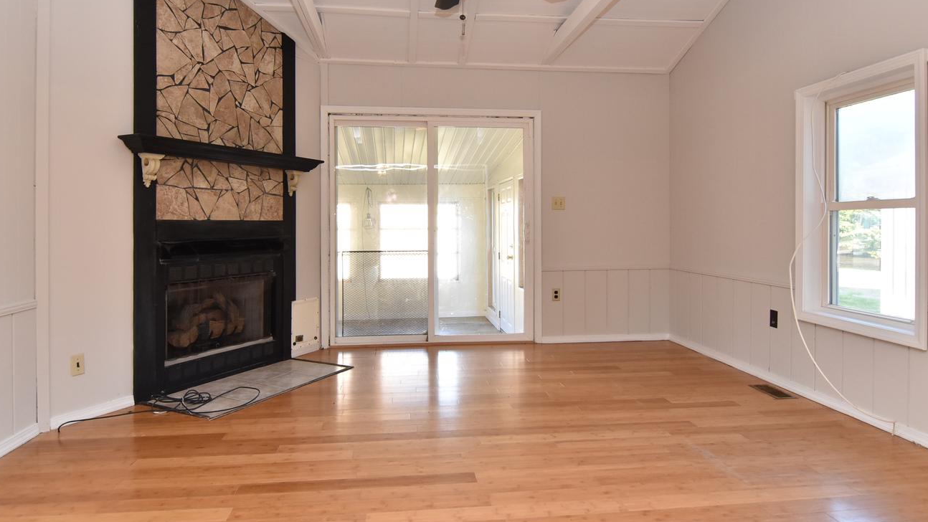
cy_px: 227
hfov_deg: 83.8
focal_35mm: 21
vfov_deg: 53.4
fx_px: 517
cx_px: 451
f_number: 6.3
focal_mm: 12
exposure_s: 1/50
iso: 800
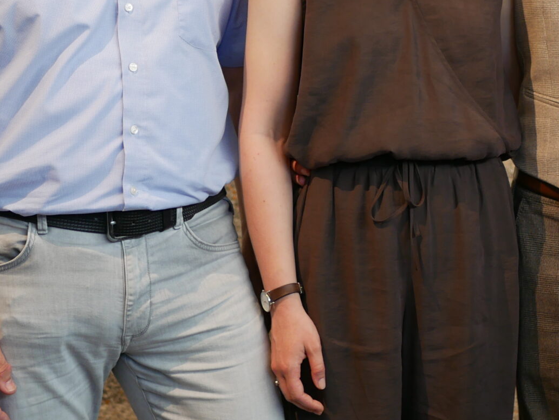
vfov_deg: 11.8
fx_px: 2003
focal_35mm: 124
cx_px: 493
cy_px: -14
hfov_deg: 15.7
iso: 200
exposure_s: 1/80
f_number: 1.7
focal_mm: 25
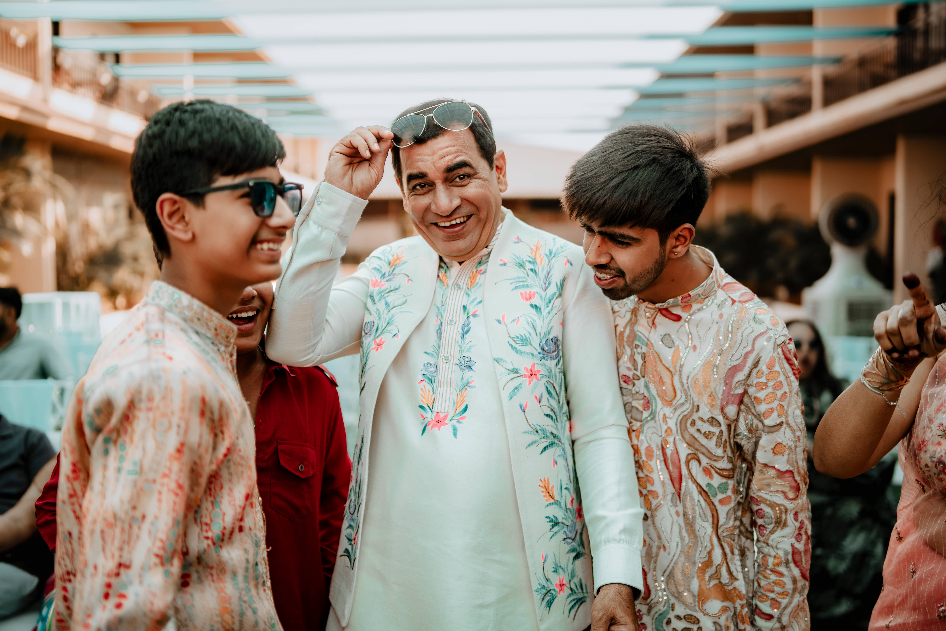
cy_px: 316
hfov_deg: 54.4
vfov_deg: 37.9
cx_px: 473
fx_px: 920
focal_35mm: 35
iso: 125
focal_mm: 35
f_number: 1.4
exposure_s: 1/1000
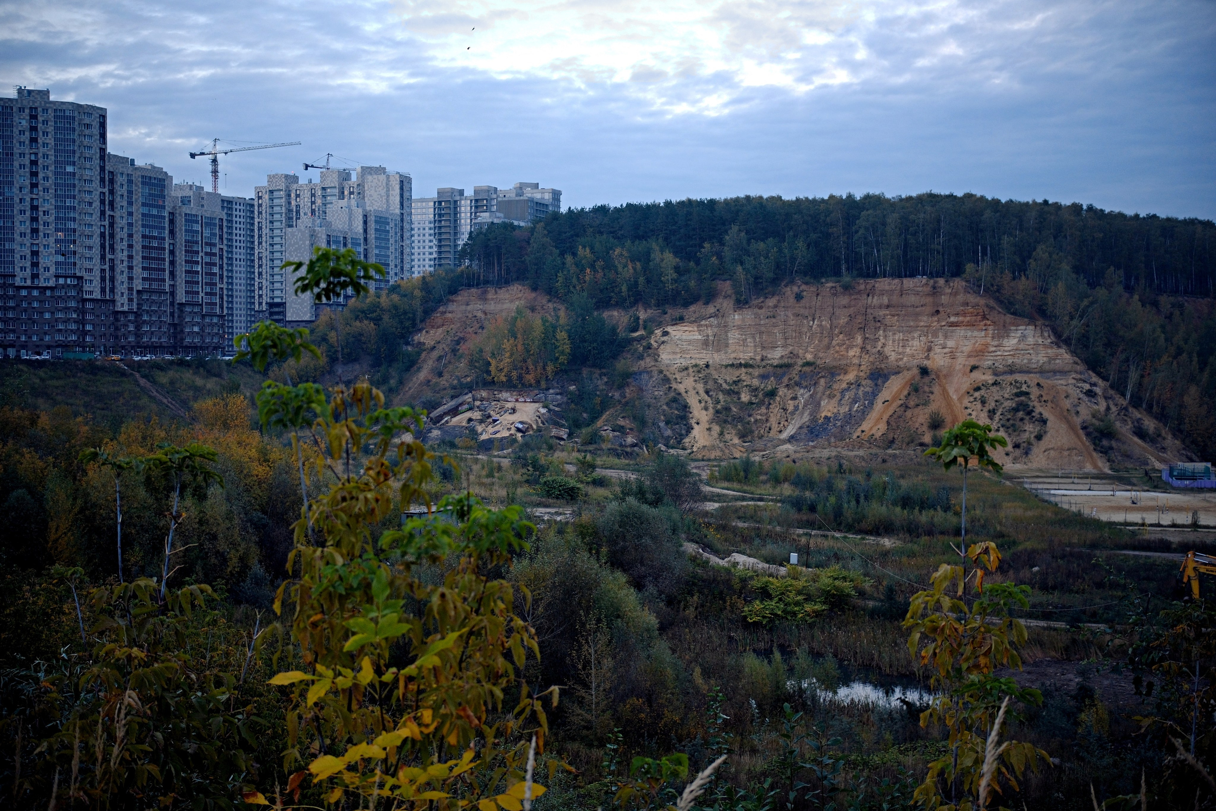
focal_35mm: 41
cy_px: 406
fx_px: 1385
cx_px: 608
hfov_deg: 47.4
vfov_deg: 32.6
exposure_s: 1/140
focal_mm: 27
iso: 400
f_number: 3.2
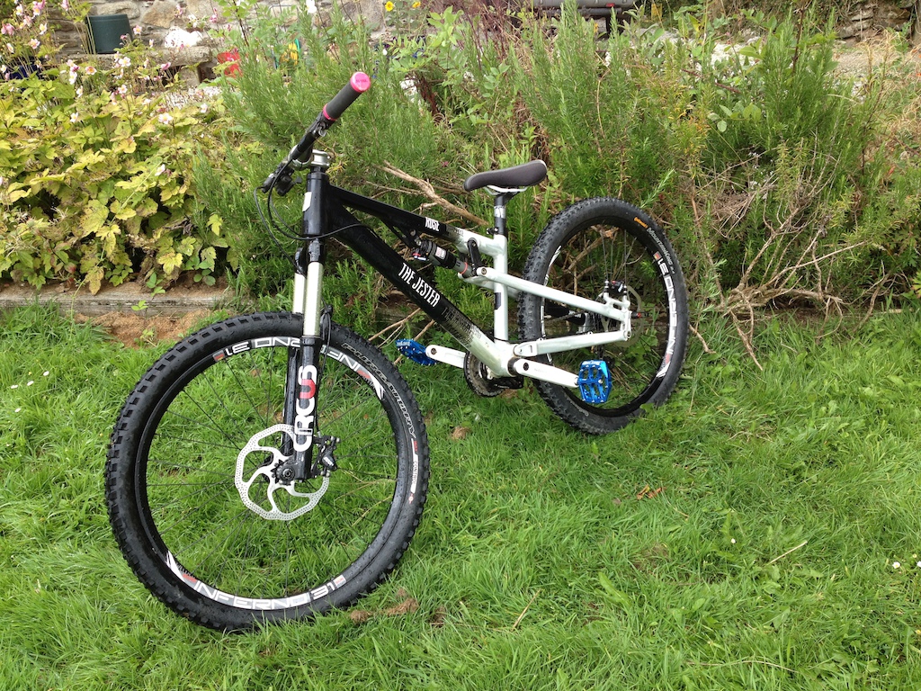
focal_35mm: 35
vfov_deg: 40.7
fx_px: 931
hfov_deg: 52.6
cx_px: 460
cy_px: 346
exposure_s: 1/242
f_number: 2.4
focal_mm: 4.28
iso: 50
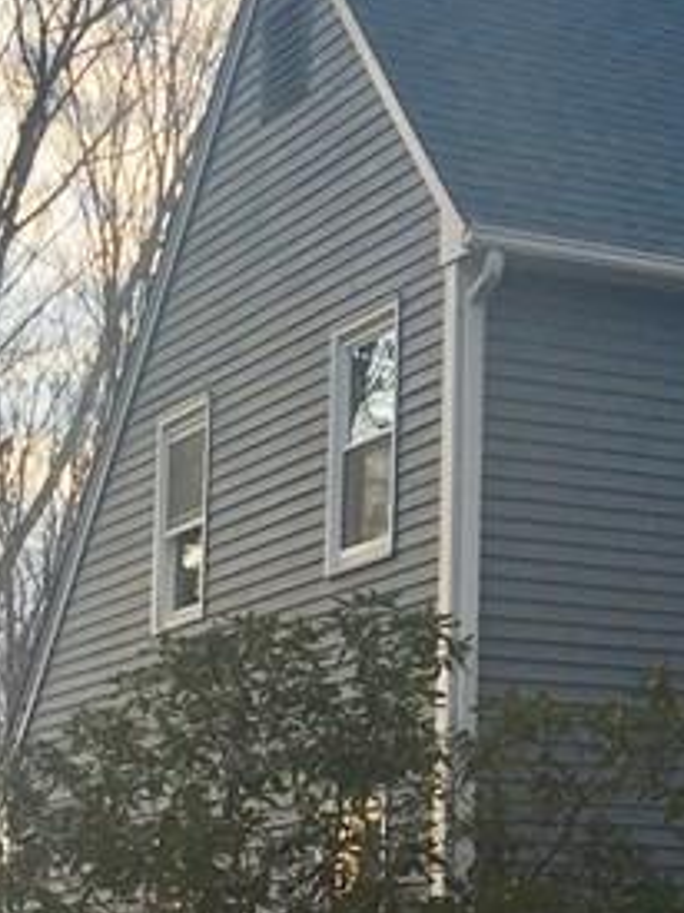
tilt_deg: +6.2
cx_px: 983
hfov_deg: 13.1
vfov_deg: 18.2
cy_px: 611
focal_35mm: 108
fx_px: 2848
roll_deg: +1.1
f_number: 2.2
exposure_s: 1/390
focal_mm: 4.15
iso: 25
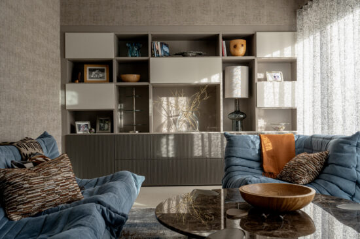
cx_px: 180
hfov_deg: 53.2
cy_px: 120
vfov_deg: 36.8
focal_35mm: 36
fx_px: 360
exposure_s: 1/250
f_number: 5.6
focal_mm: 36
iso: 800
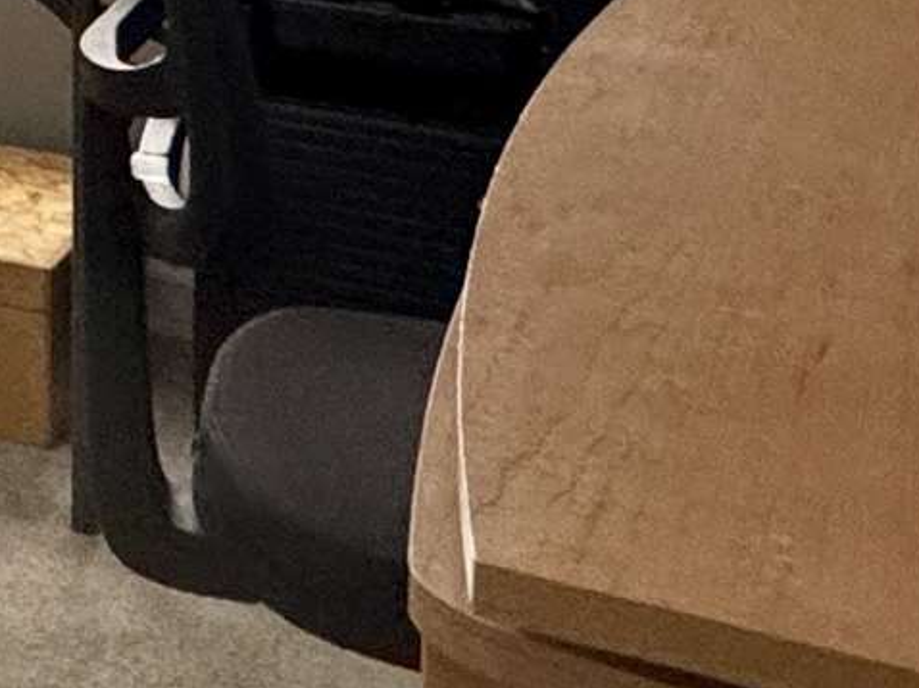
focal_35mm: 90
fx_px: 2388
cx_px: -961
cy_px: -479
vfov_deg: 14.7
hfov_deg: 16.3
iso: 320
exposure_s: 1/120
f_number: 2.2
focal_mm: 2.22
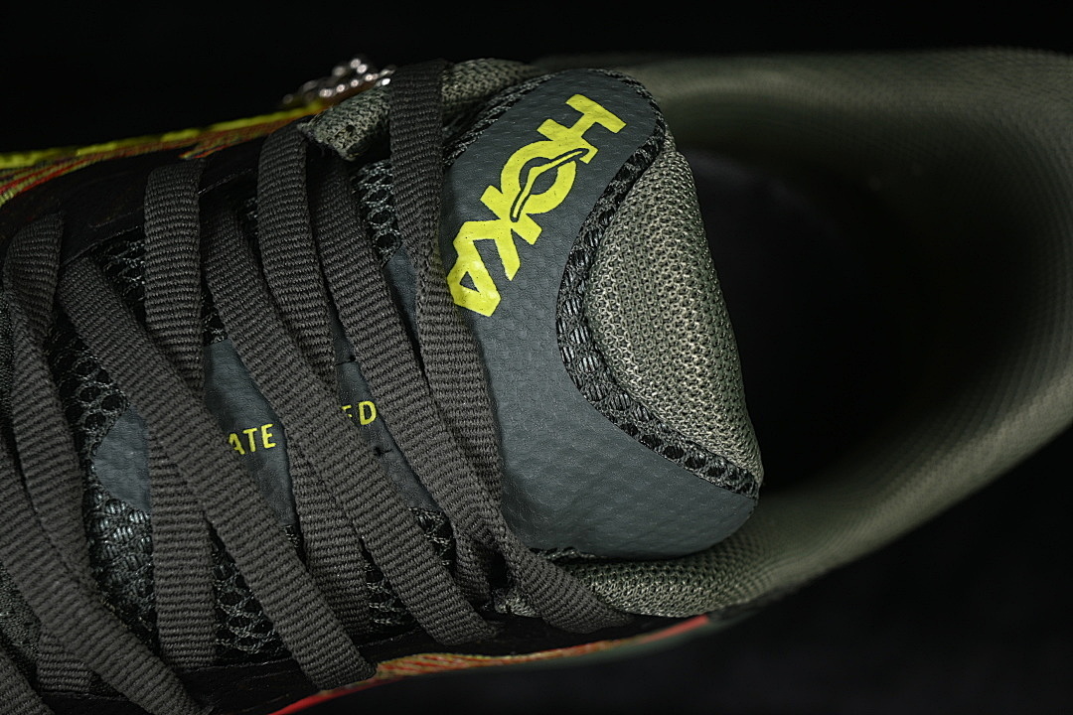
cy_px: 358
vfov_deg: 18.2
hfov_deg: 27.0
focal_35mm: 75
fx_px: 2235
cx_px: 536
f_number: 6.3
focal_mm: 50
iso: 160
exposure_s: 1/50
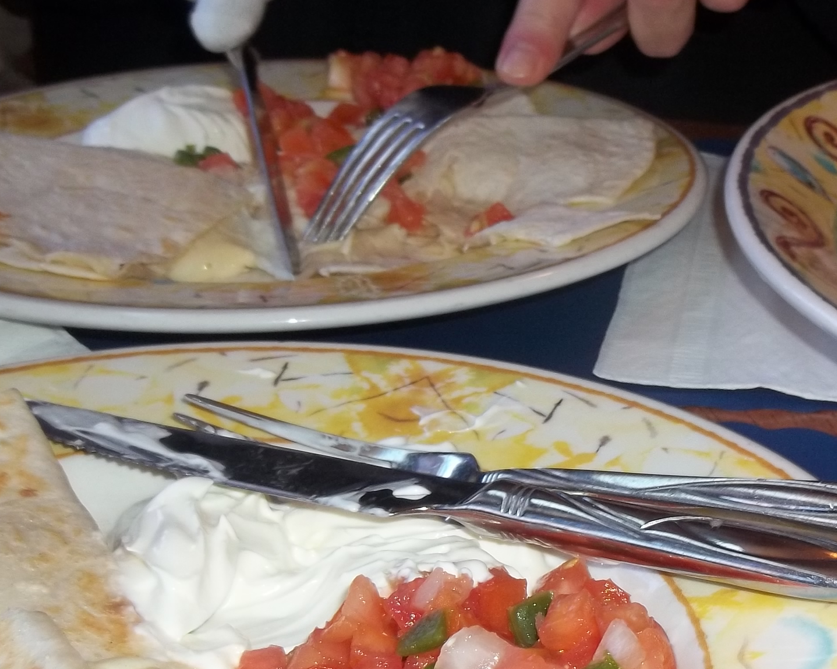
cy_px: 377
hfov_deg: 25.6
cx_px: 674
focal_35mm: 73
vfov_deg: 21.0
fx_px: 1809
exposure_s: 1/30
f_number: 3.3
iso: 64
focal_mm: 5.9
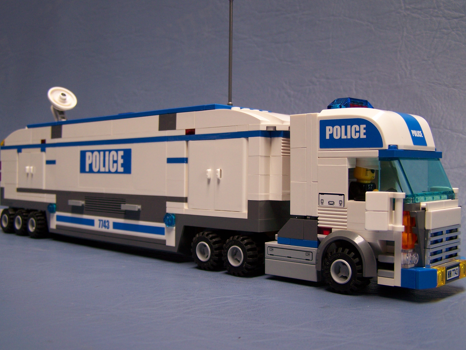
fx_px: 579
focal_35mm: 43
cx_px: 238
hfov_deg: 43.8
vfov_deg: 33.6
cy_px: 178
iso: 80
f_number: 2.8
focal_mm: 6.3
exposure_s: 1/40
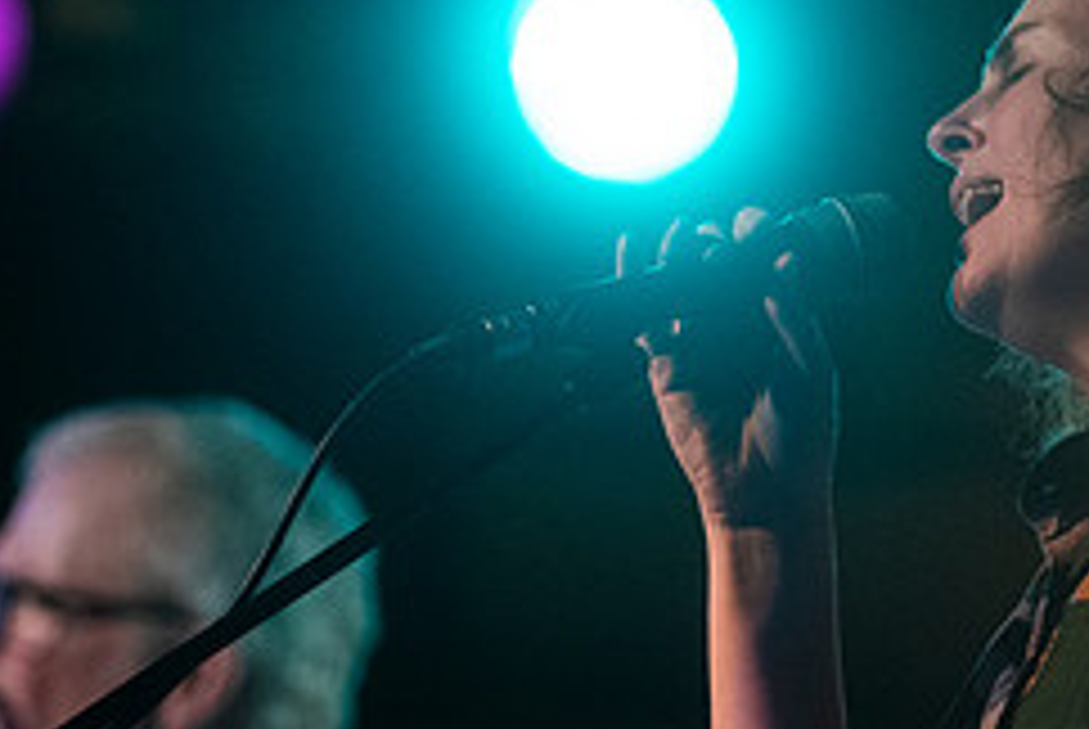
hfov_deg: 5.4
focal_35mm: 383
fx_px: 11600
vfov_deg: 3.6
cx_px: 783
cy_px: 556
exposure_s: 1/200
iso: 2000
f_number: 3.2
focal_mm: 160
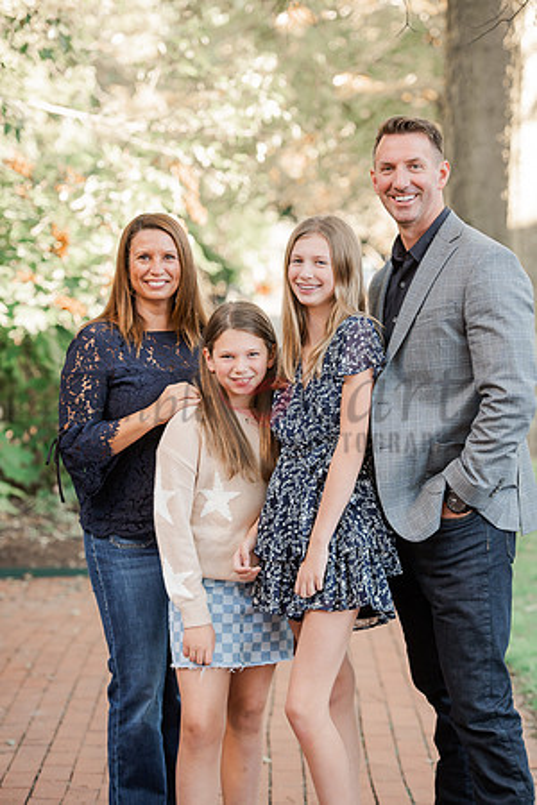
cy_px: 402
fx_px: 2282
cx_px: 268
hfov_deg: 13.4
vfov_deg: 20.0
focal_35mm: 102
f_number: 3.5
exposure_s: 1/160
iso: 400
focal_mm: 102
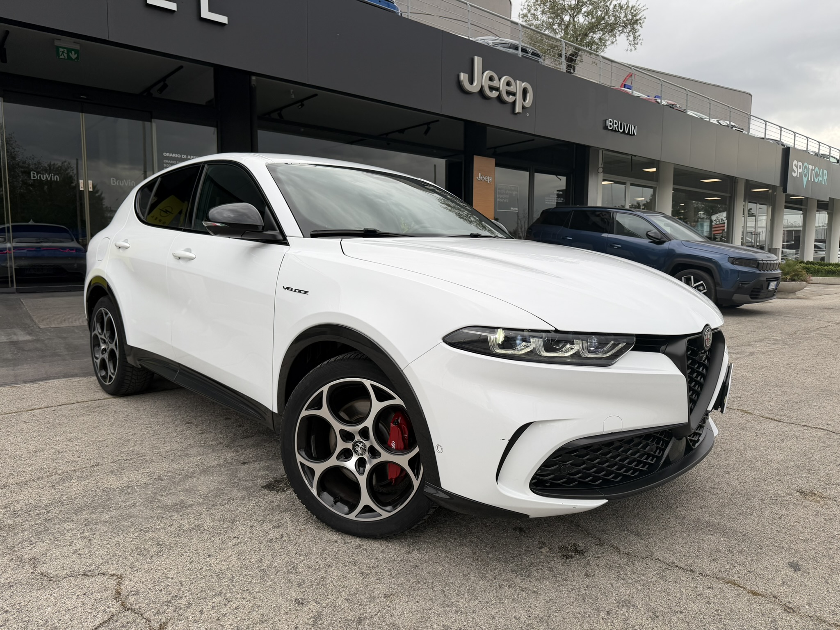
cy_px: 315
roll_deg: -0.8
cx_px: 420
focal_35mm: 24
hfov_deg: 71.6
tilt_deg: -5.5
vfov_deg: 56.8
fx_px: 582
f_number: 1.78
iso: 80
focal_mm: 6.76
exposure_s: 1/1230
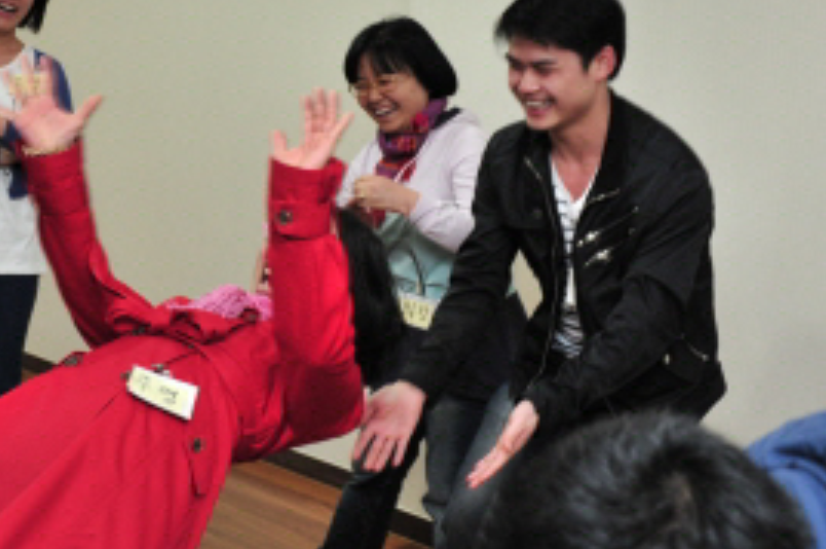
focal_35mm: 65
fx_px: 1490
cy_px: 211
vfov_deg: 20.8
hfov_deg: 30.0
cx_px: 126
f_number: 3.5
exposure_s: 1/160
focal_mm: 29
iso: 1600
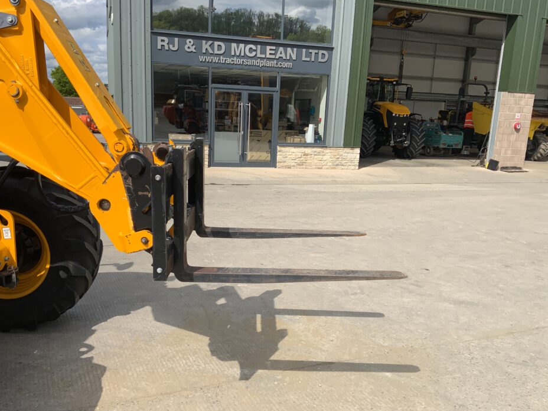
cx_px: 260
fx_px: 507
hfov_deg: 56.8
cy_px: 221
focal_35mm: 32
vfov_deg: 44.1
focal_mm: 3
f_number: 1.8
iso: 16
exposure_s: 1/2141
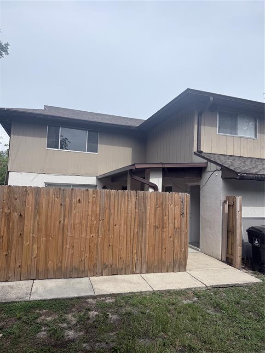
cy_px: 176
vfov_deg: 71.6
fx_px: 245
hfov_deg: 56.8
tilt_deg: +5.1
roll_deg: -1.8
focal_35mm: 24
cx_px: 132
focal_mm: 6.76
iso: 80
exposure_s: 1/5714
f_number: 1.78
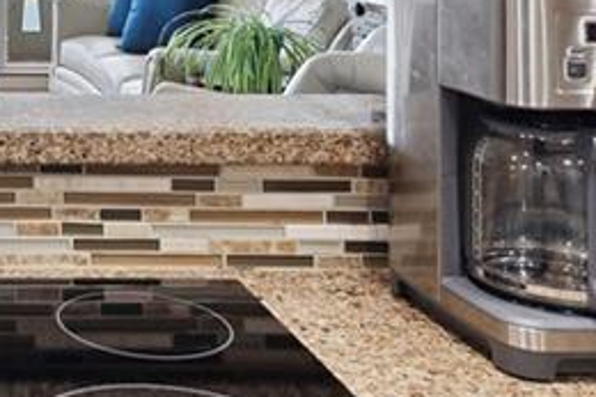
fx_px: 1108
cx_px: -193
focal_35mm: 67
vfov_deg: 19.2
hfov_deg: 25.6
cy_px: -70
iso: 250
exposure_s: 1/30
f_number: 8
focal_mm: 17
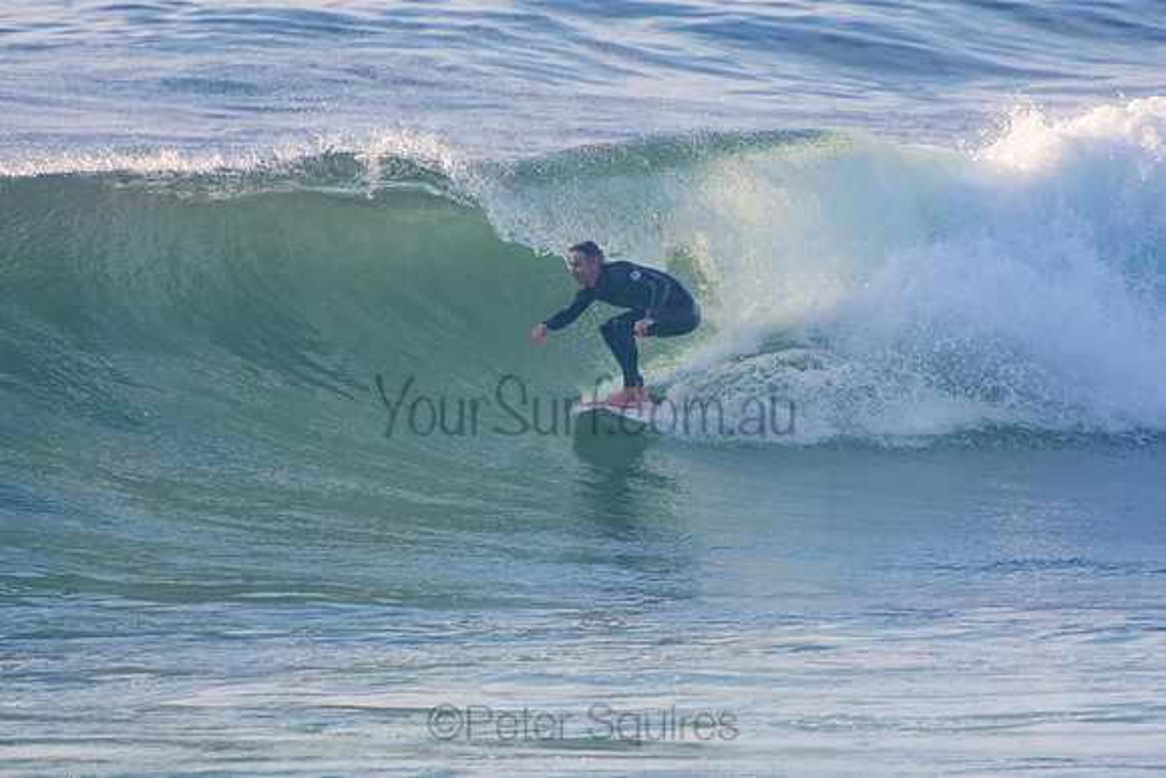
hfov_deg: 3.3
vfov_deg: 2.2
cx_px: 583
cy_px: 389
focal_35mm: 621
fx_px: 20128
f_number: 5.6
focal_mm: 400
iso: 400
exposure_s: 1/1250
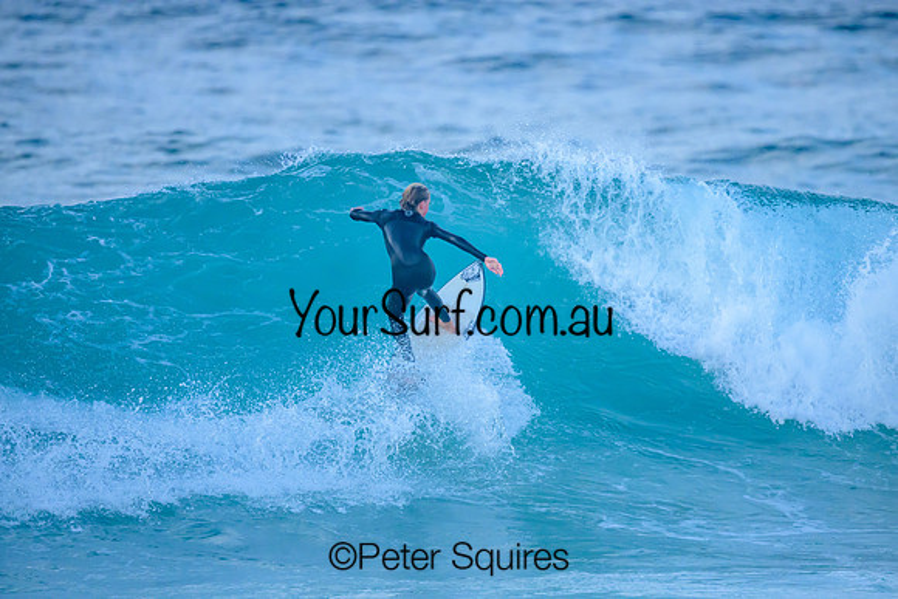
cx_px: 449
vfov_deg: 1.7
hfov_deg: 2.6
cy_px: 300
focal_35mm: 800
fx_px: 19959
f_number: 6.3
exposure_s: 1/2000
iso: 2800
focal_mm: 800
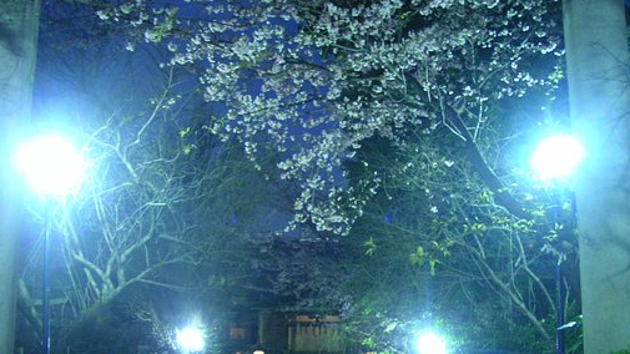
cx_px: 313
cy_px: 231
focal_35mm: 42
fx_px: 702
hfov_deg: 48.4
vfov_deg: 28.2
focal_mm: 6
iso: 200
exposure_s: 1
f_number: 2.8
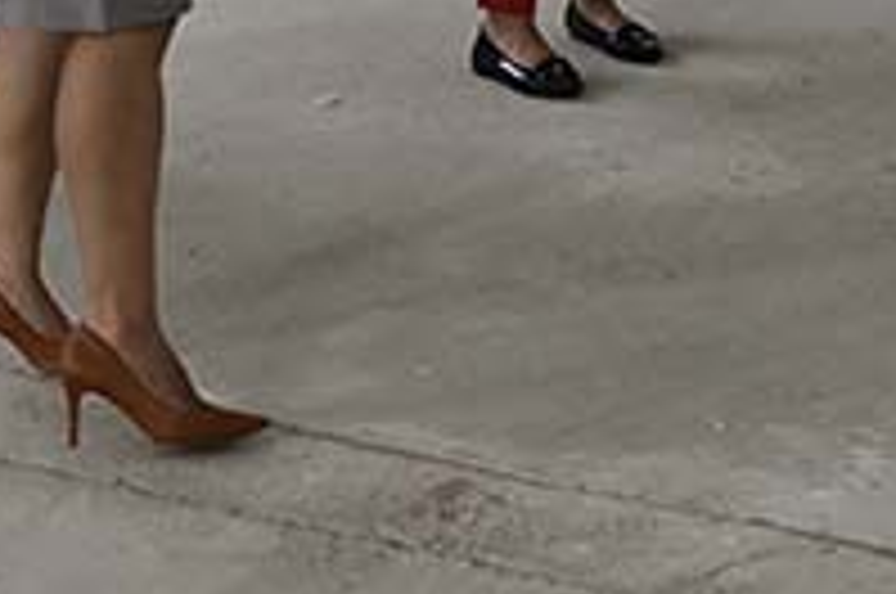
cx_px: 45
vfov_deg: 10.7
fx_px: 2882
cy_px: -621
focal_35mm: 116
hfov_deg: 17.3
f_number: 5.6
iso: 720
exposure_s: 1/200
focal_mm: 24
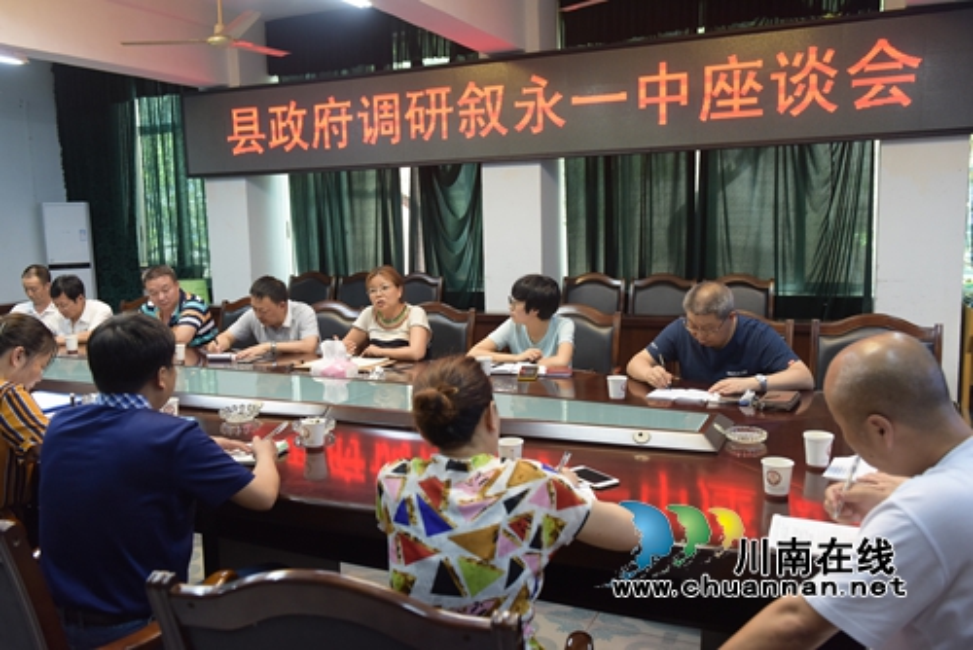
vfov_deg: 42.4
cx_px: 486
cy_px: 325
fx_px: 838
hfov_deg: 60.3
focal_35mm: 31
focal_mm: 31
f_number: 4
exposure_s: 1/60
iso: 1600
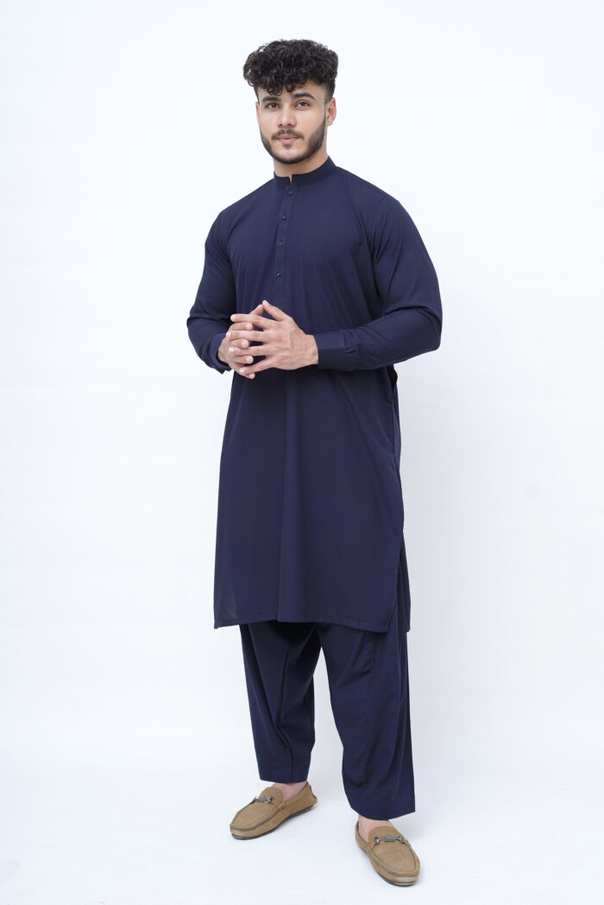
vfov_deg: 39.6
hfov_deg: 27.0
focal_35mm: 50
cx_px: 302
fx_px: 1257
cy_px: 452
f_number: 4
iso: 100
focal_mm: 50
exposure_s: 1/125
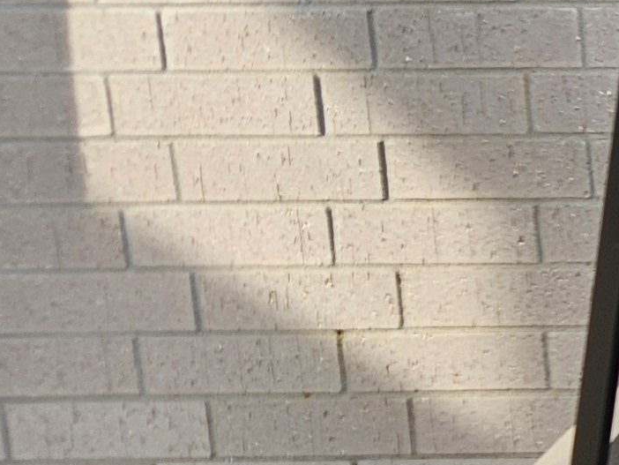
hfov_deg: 12.1
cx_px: 1480
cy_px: 326
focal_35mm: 131
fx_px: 2343
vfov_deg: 11.3
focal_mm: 5.4
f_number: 1.8
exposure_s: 1/420
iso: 25
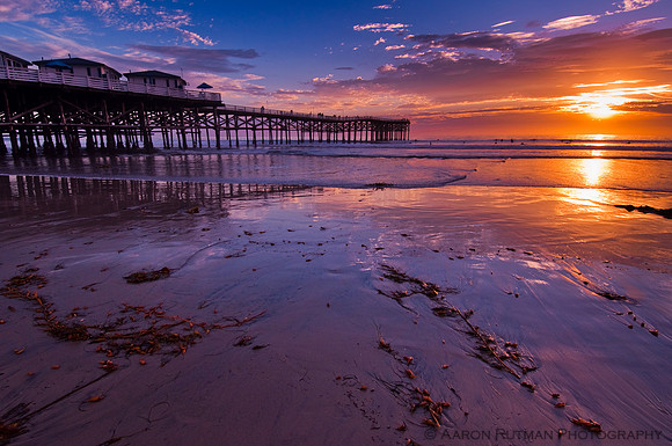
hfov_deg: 90.1
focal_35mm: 18
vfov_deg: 67.2
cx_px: 336
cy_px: 223
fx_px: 336
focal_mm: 12
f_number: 8
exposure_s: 1/250
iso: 200
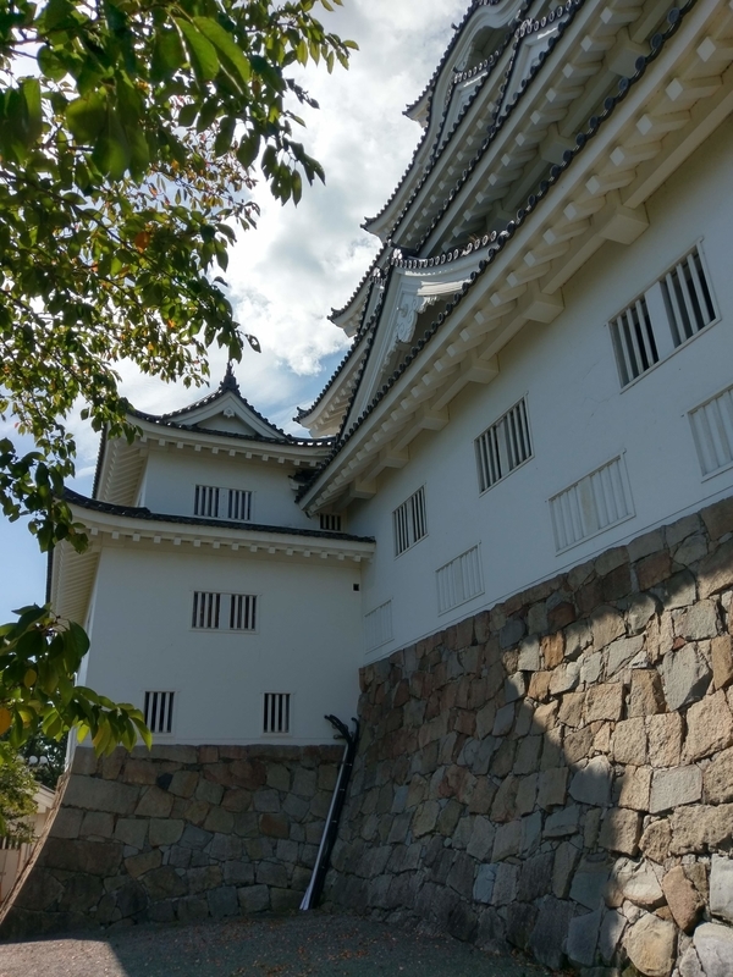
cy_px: 488
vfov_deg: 67.3
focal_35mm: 26
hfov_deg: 53.1
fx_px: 734
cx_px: 366
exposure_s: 1/3000
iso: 100
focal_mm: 4.58
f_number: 1.8
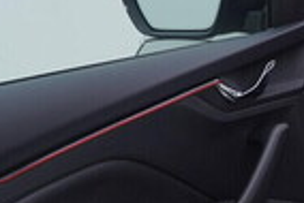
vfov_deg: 9.9
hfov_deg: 14.0
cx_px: 417
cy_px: 93
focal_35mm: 139
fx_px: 1175
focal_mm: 24
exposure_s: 1/80
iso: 125
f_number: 4
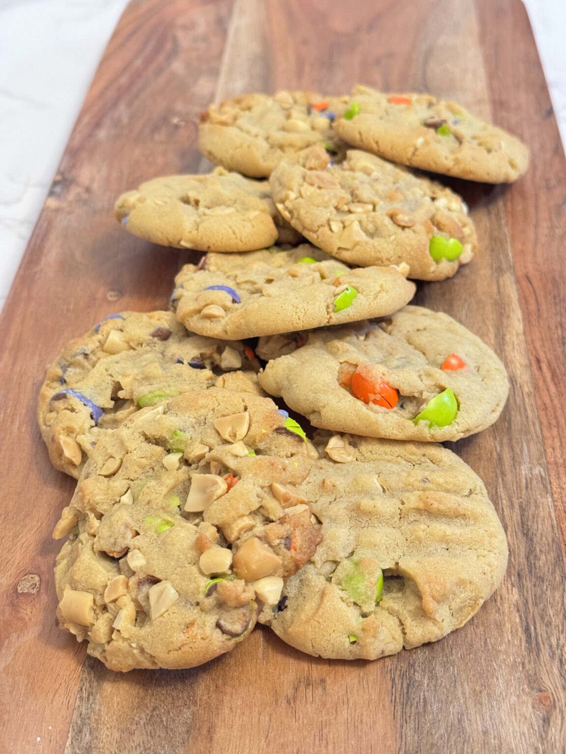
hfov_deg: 30.3
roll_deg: +1.3
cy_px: 377
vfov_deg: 39.7
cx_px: 283
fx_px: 1046
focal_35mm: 48
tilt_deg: -41.3
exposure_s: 1/30
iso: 500
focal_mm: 6.86
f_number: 1.78
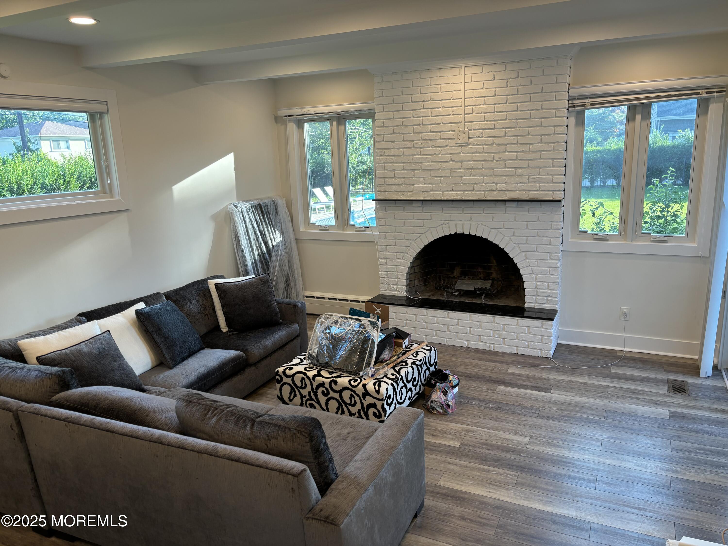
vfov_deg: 53.1
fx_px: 547
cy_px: 273
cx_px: 364
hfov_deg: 67.3
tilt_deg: -12.6
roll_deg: +1.9
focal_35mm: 26
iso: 64
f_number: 1.6
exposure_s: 1/120
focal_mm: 5.96
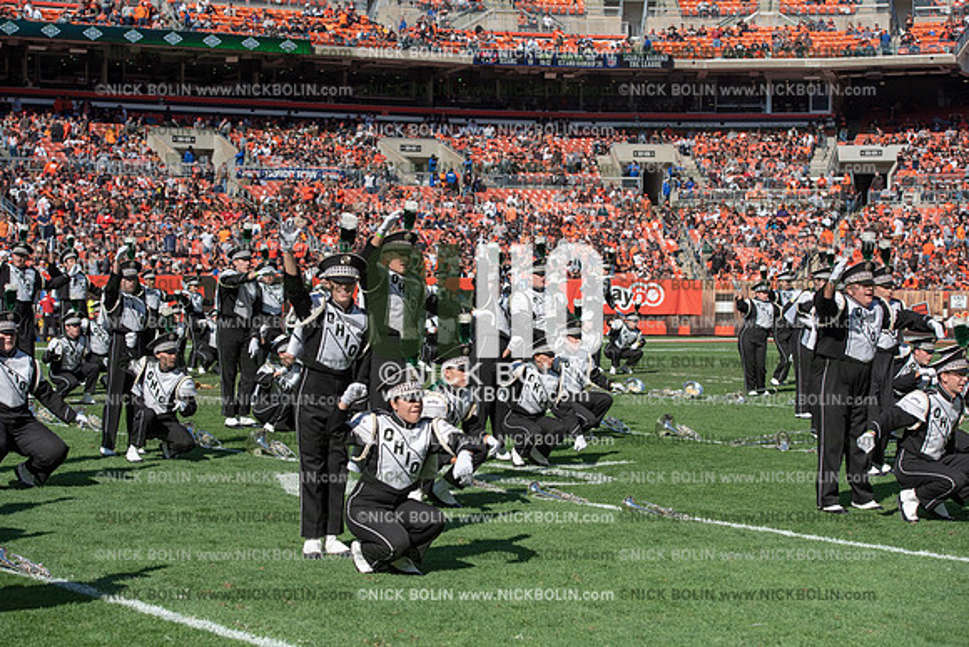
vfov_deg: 19.5
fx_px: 1885
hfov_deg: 28.8
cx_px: 484
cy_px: 324
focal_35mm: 70
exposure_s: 1/4000
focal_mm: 70
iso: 400
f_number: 5
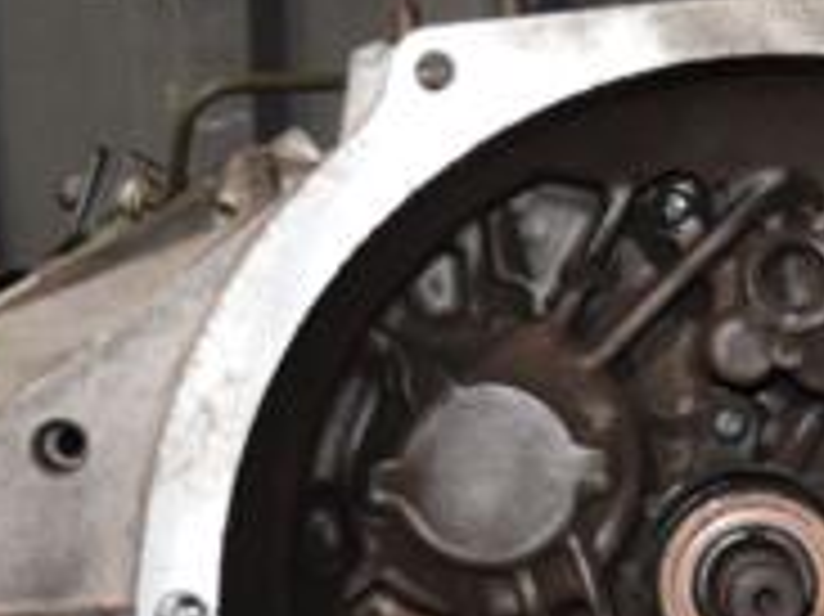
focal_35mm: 123
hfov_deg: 15.9
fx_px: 2926
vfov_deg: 11.9
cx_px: 639
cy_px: 558
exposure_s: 1/60
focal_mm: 26
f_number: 5
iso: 800
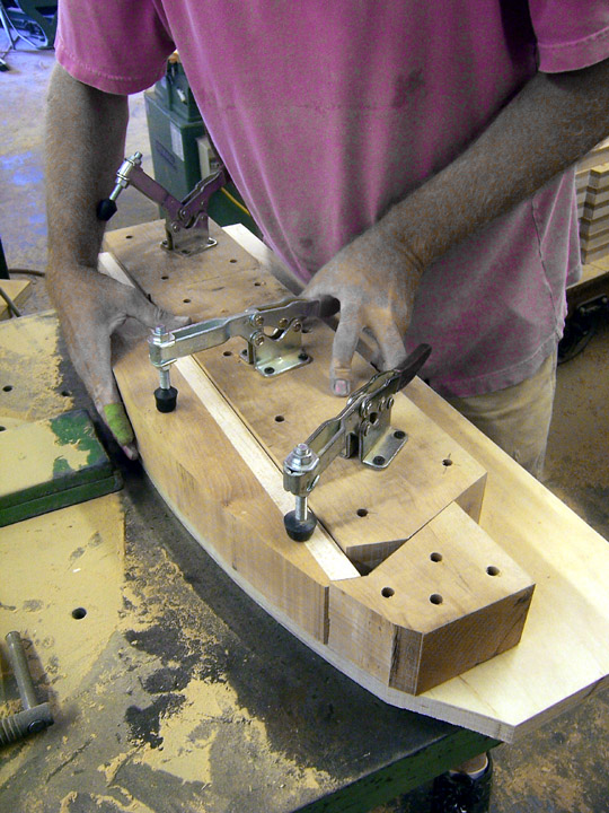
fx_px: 774
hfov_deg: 42.9
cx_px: 304
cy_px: 406
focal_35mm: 33
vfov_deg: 55.4
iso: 140
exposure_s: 1/15
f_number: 3.4
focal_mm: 5.5
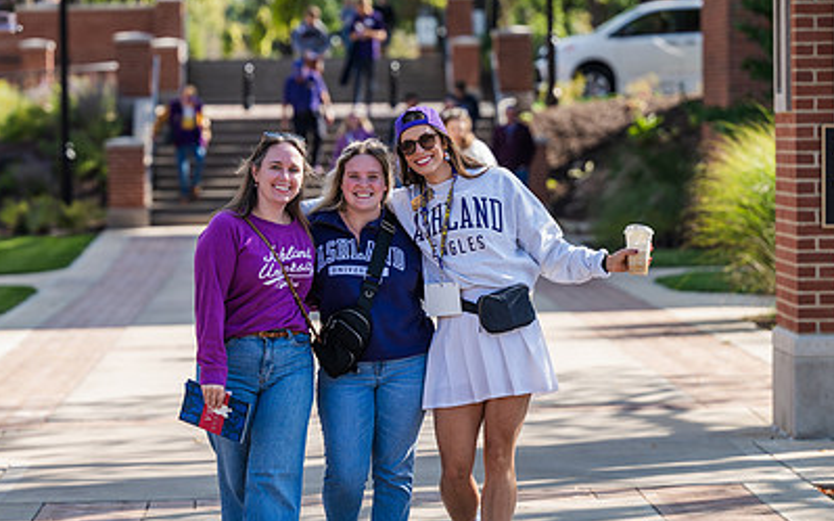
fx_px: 4044
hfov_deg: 11.8
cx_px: 311
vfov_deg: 7.4
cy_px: 275
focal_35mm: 178
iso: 125
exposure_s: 1/500
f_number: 3.2
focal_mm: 120
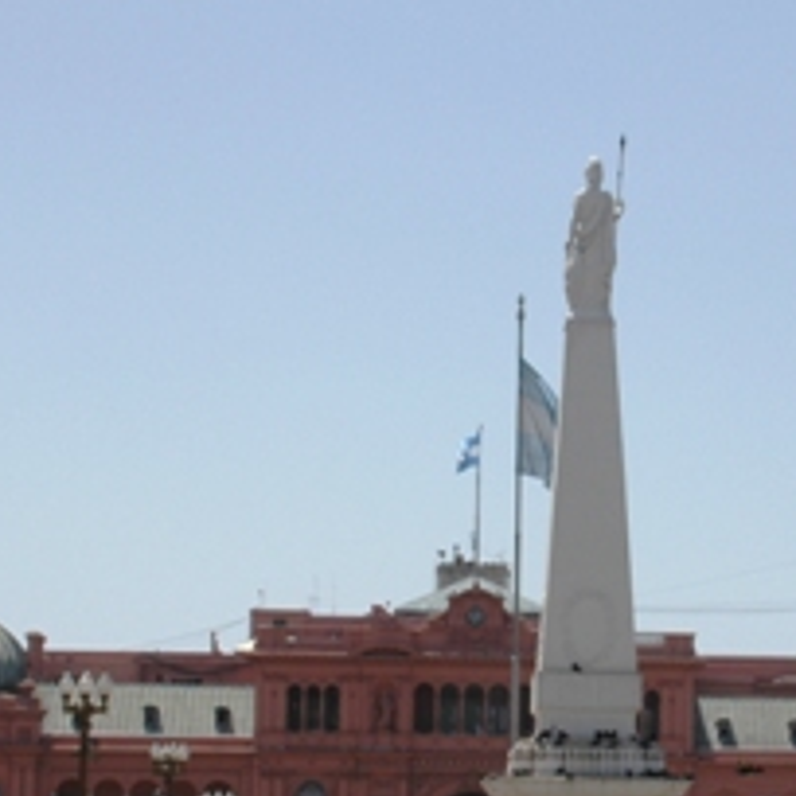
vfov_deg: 13.6
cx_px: 550
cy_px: 437
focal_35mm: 128
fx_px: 3330
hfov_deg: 13.6
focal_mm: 32
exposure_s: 1/400
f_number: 10
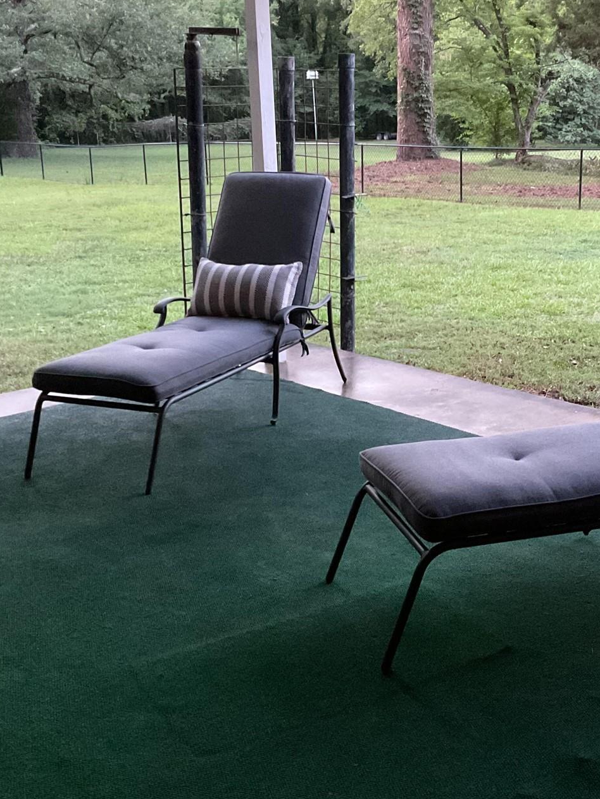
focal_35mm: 47
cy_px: 354
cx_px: 431
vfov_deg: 40.4
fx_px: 1086
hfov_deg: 30.5
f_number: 1.8
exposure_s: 1/30
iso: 500
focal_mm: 3
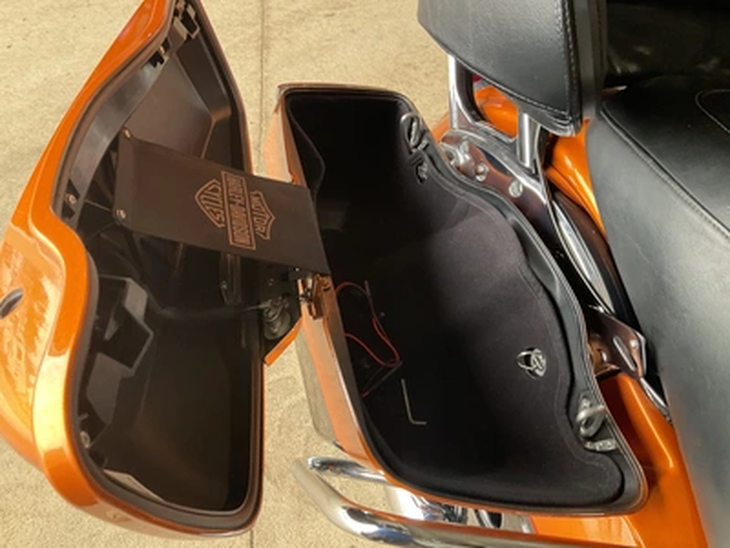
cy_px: 274
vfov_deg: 48.2
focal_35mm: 29
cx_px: 365
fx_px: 612
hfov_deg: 61.7
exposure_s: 1/60
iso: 100
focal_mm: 3
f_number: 1.8
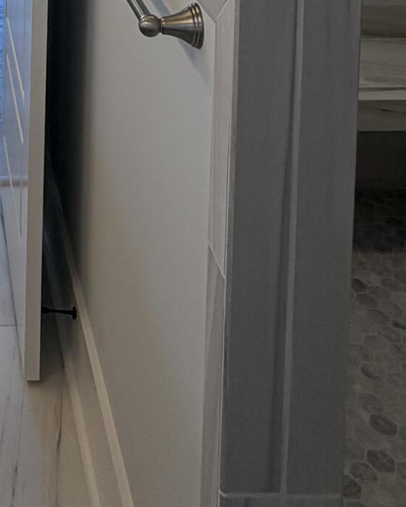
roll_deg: -0.9
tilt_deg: -3.4
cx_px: -28
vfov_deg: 24.3
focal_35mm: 59
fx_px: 886
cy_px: -269
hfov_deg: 24.3
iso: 80
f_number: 2.2
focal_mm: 2.22
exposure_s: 1/120
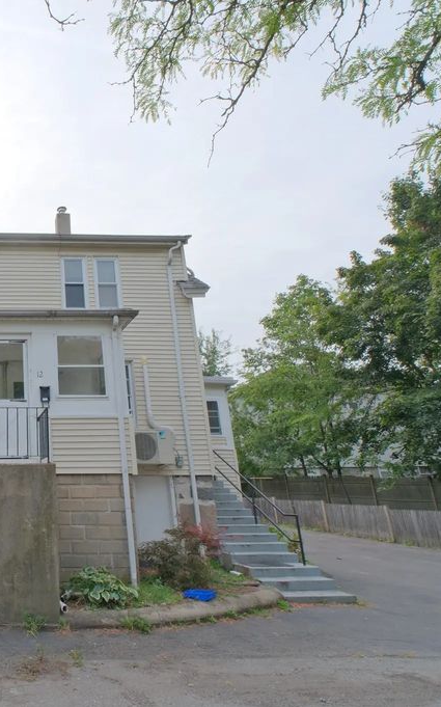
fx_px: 443
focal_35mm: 23
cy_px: 354
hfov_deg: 44.5
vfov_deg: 77.2
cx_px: -5
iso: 320
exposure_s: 1/160
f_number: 8
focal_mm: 10
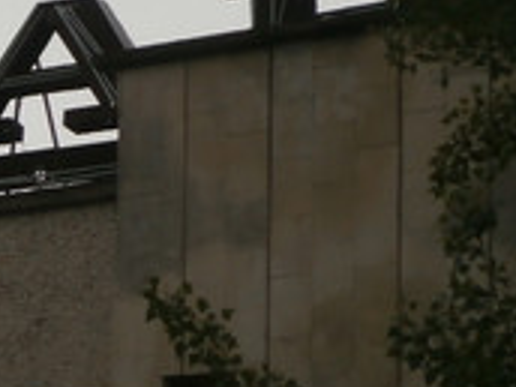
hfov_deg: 7.1
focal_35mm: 271
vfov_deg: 5.5
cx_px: -384
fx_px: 4040
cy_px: 237
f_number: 4.4
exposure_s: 1/800
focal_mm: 13
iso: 80
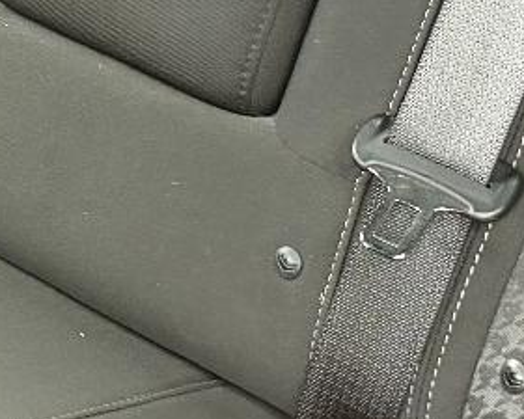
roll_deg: +5.7
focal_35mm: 160
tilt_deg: -26.5
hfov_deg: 11.8
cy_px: 104
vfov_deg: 9.6
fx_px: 2482
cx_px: -82
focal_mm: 6.76
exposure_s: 1/65
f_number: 1.78
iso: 200
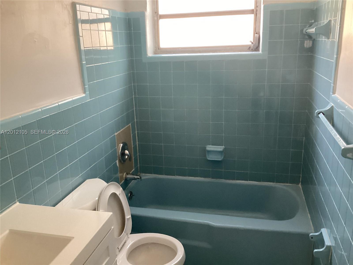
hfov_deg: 58.4
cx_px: 176
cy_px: 132
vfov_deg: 45.4
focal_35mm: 31
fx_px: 316
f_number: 2.4
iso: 320
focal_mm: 3.3
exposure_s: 1/60
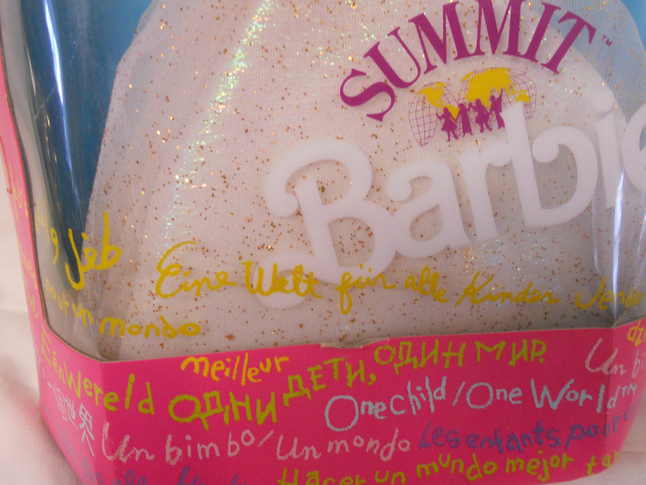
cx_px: 323
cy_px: 242
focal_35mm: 32
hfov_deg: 56.8
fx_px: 597
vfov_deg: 44.2
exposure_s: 1/30
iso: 400
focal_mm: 5.8
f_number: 3.5
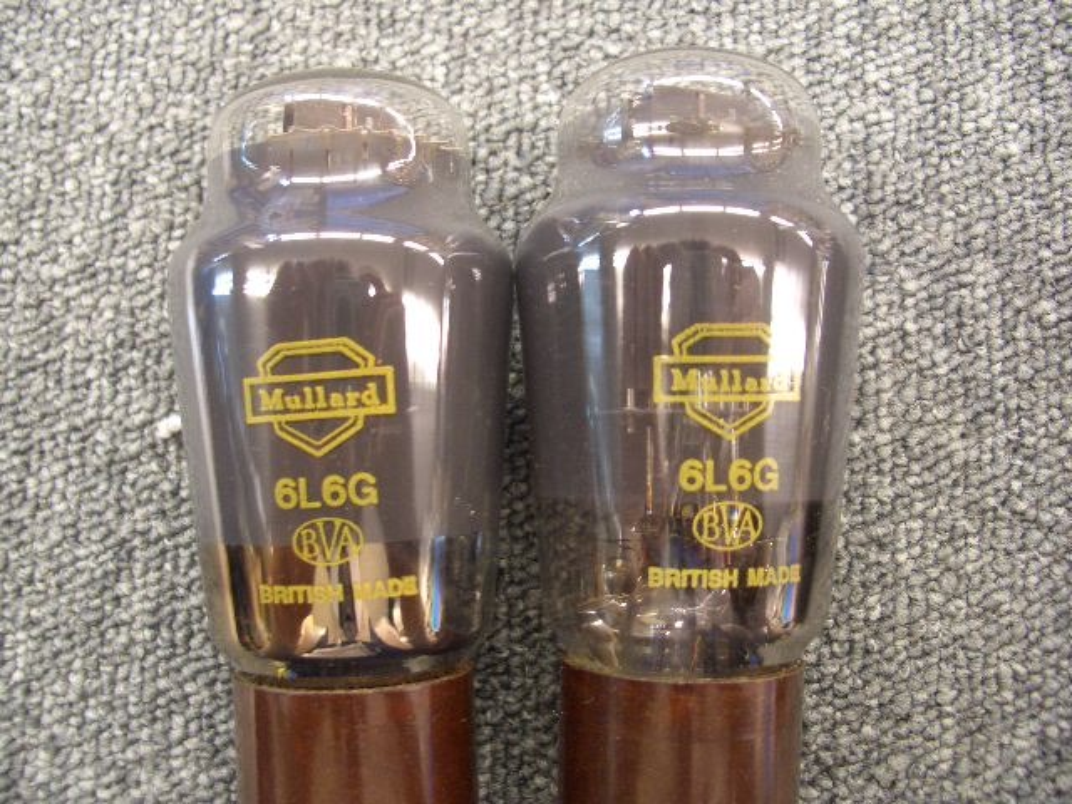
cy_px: 402
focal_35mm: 35
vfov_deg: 40.7
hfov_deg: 52.6
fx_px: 1084
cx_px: 536
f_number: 2.6
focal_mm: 5.8
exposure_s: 1/8
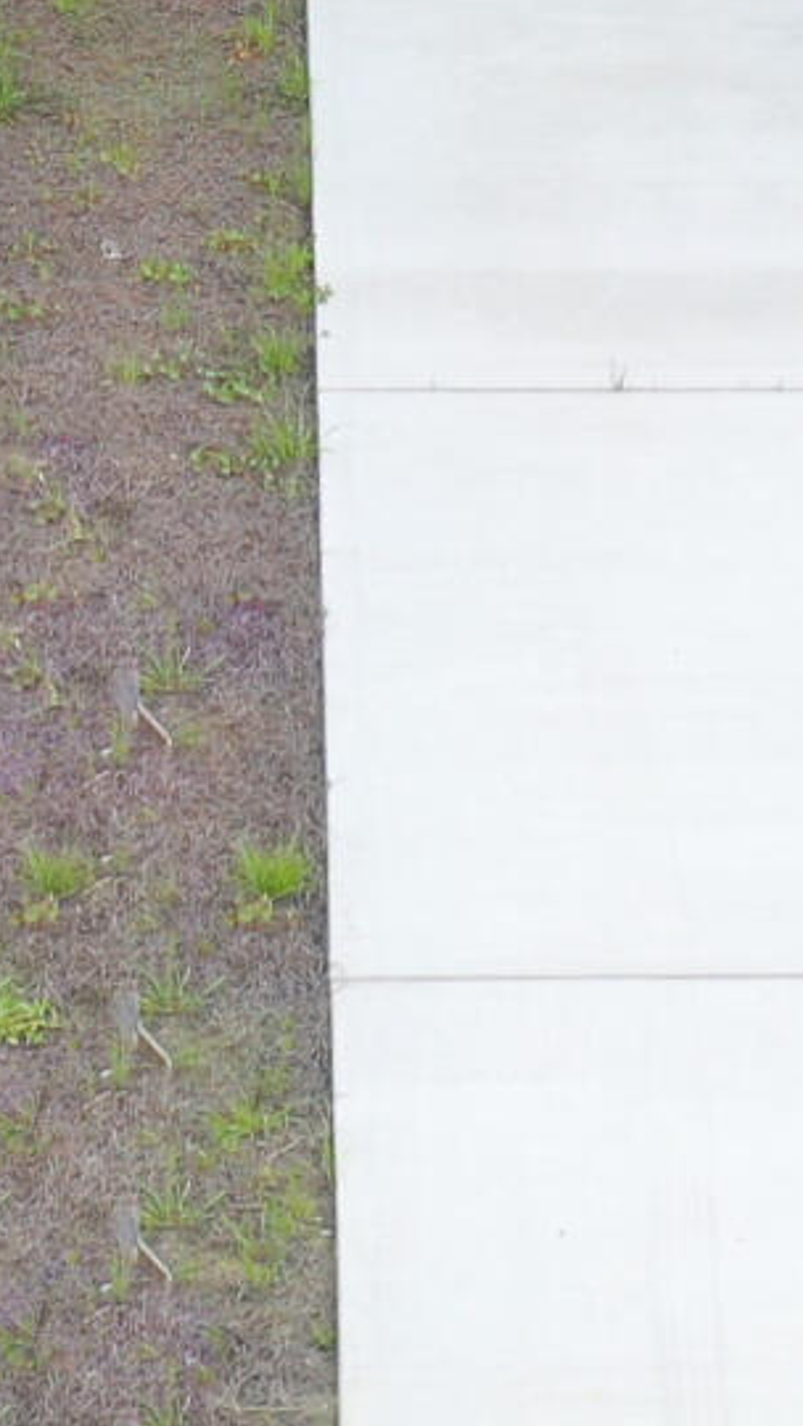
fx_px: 6166
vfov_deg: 12.2
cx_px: 232
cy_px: -1106
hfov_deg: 7.4
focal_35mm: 163
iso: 100
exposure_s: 1/120
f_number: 4
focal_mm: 10.3
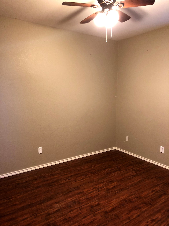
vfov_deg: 63.4
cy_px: 113
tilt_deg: -6.8
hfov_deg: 49.7
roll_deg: -0.5
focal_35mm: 28
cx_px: 84
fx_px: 182
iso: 100
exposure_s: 1/15
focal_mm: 4
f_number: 1.8
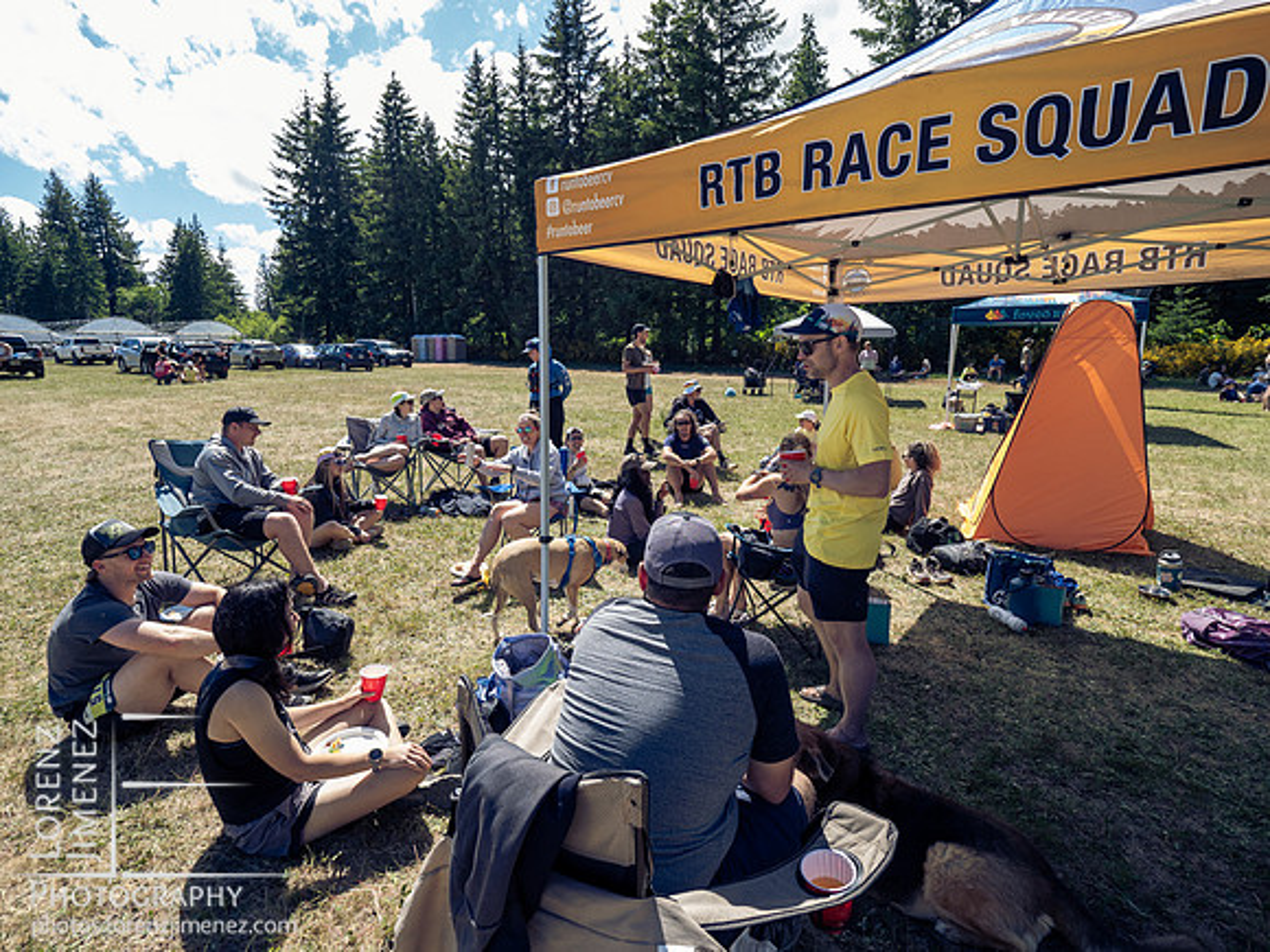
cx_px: 635
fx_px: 614
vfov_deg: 75.6
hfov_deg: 91.9
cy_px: 476
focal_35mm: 17
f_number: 4
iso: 200
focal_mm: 8
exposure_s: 1/800
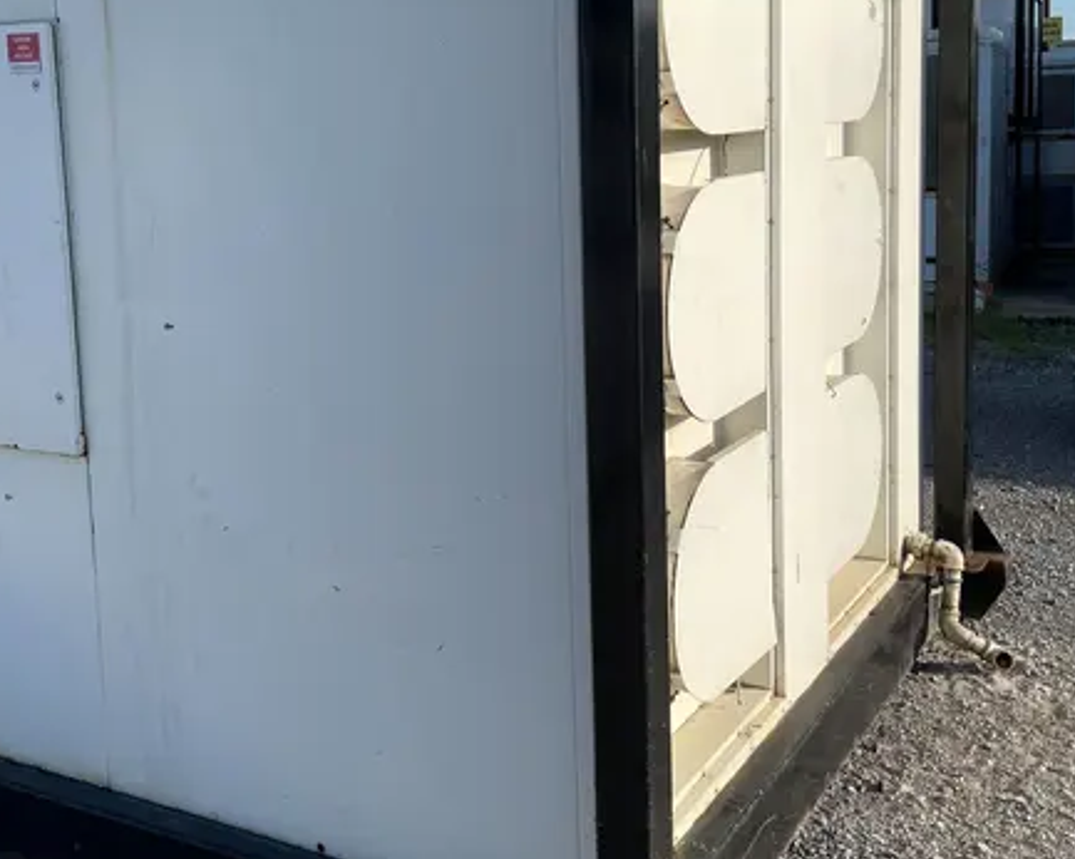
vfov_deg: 34.5
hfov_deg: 42.9
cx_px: 504
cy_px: 282
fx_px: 1367
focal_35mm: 43
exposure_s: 1/3040
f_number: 1.6
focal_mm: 4.2
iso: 32
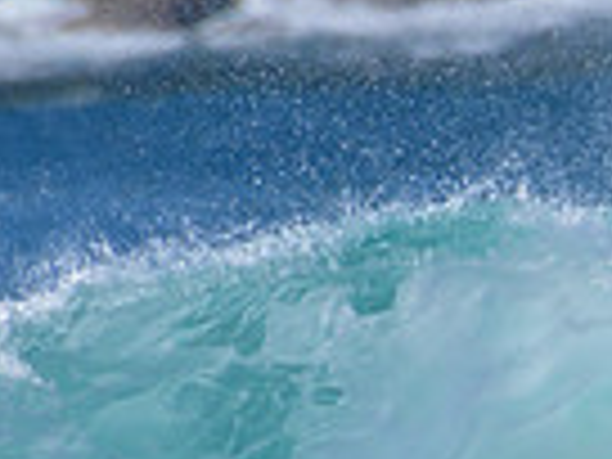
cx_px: 994
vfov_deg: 0.4
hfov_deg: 0.5
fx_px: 72416
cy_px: 560
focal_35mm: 4096
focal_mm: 1000
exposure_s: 1/2000
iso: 720
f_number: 11
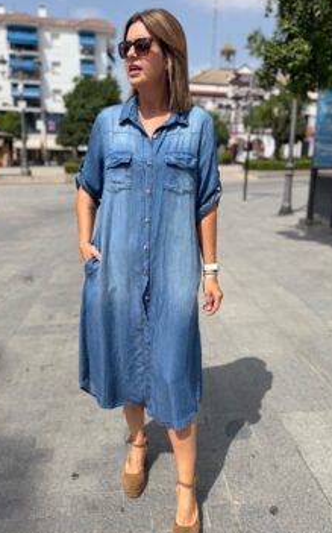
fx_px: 420
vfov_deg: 64.7
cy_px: 264
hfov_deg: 43.1
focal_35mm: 29
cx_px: 161
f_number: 1.78
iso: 80
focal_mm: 6.76
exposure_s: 1/6173
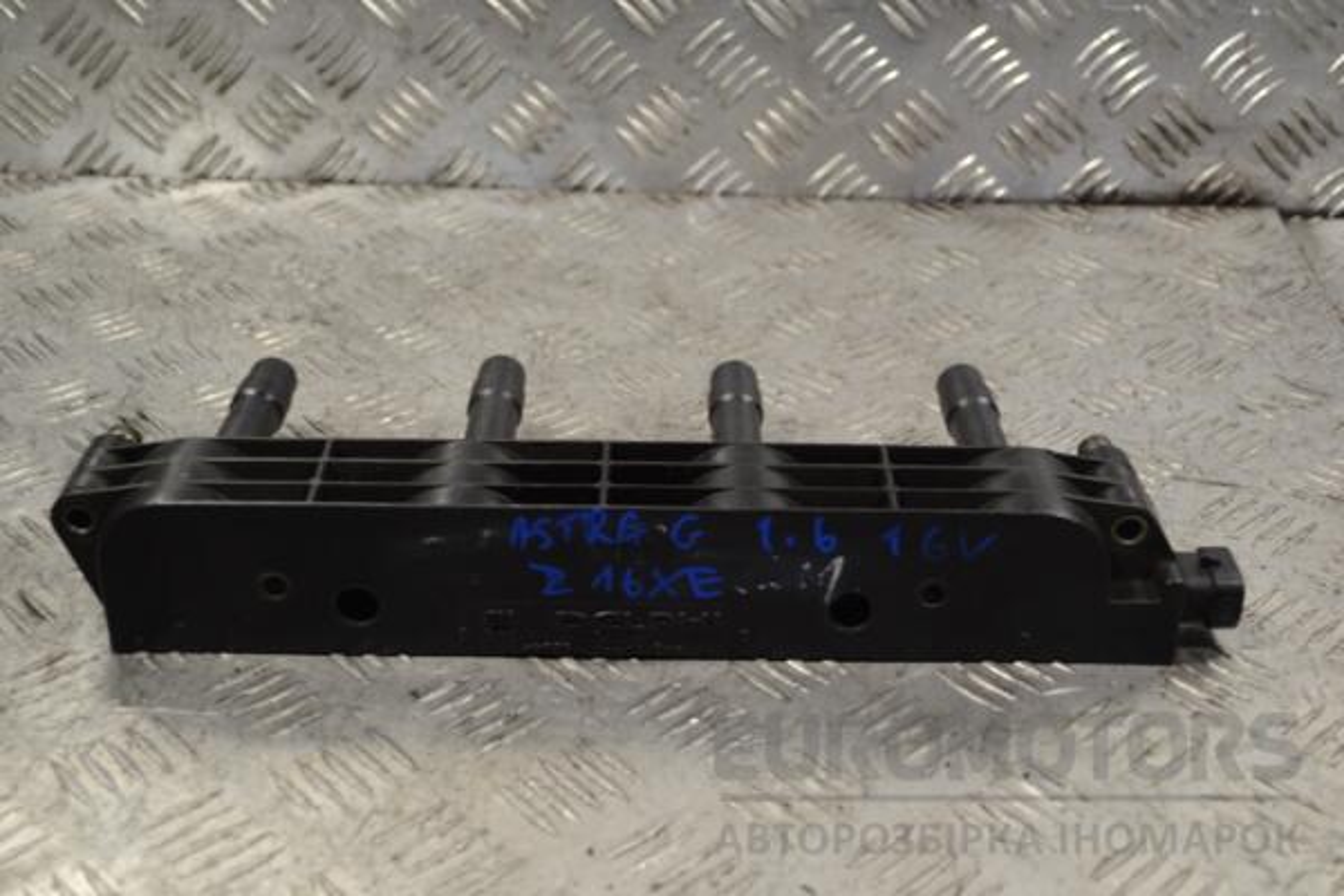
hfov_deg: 41.1
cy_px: 448
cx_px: 672
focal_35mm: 48
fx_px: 1792
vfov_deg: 28.1
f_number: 4.8
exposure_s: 1/30
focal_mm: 32
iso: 125
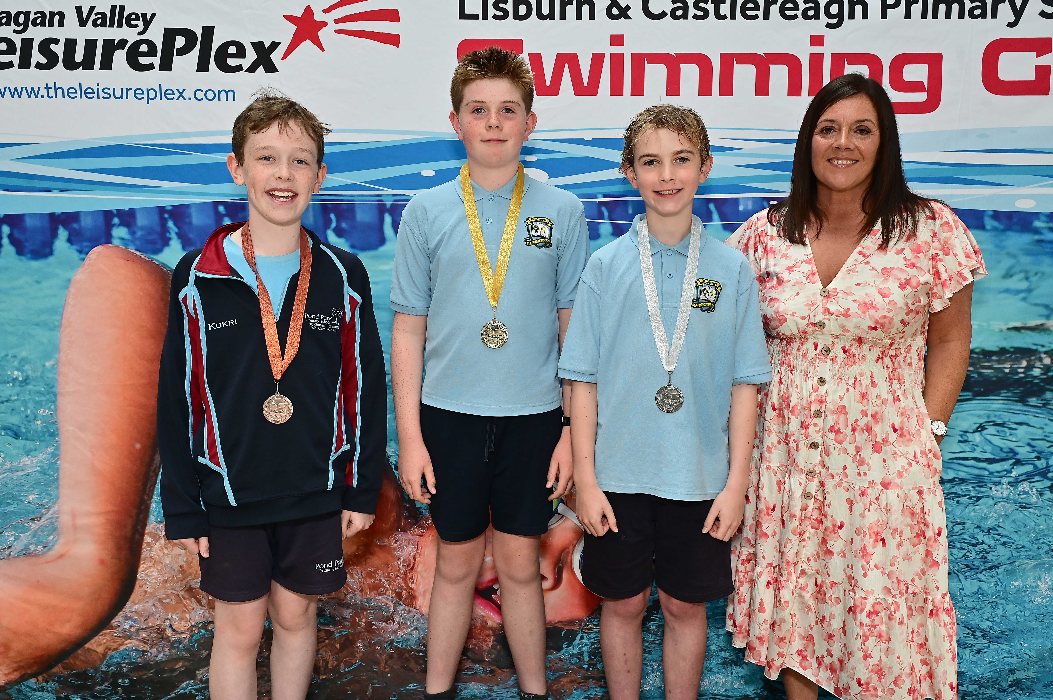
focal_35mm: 30
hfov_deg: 61.1
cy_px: 350
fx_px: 892
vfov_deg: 42.9
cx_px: 526
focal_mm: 30.5
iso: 1000
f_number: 8
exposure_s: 1/200
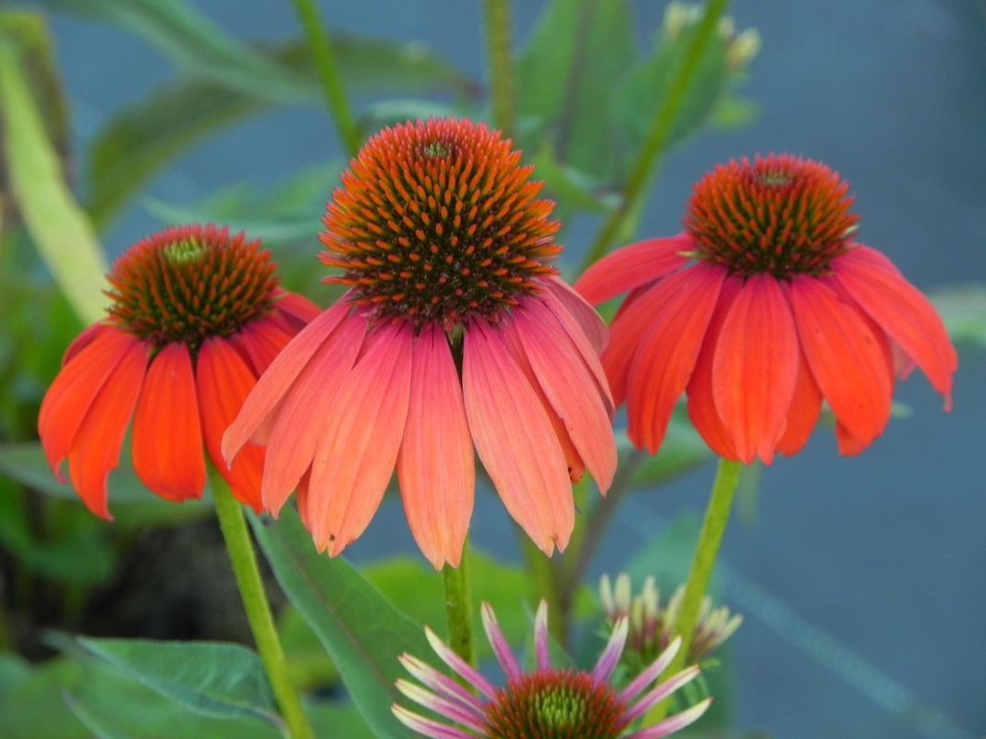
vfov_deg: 5.1
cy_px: 370
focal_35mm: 291
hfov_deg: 6.8
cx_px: 493
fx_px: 8288
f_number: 5
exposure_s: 1/50
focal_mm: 51.8
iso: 160
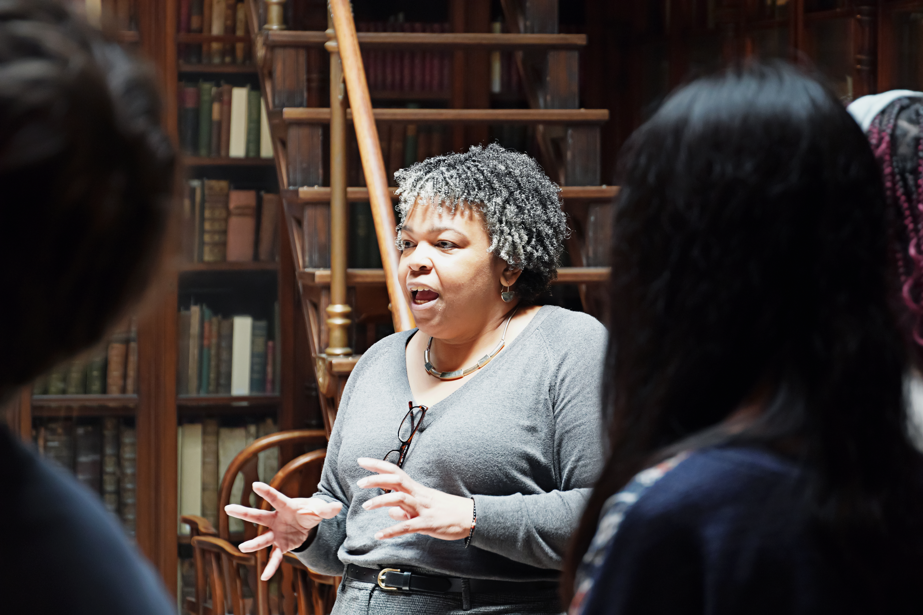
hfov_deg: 17.1
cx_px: 462
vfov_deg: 11.4
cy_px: 308
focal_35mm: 120
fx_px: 3076
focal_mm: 80
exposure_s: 1/100
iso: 1600
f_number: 5.6
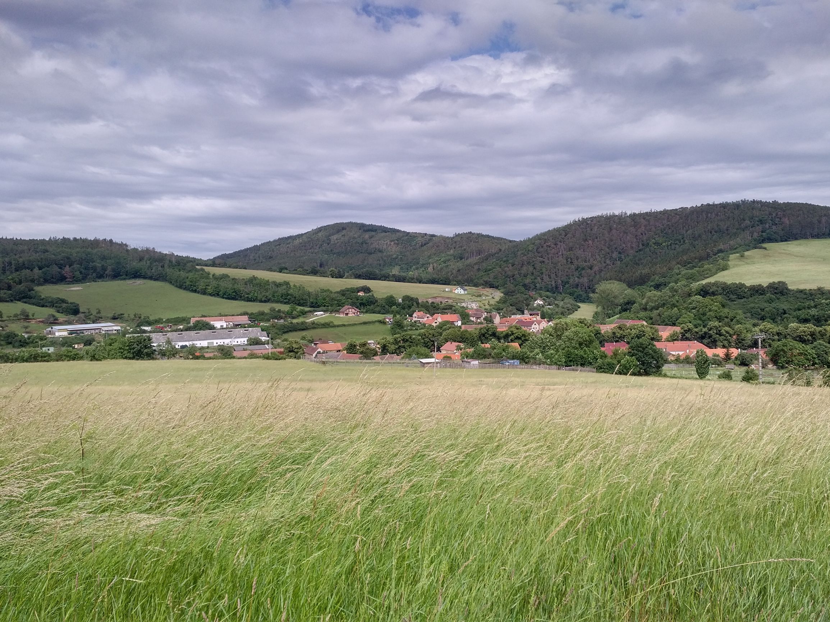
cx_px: 415
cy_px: 311
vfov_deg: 51.4
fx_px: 647
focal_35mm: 27
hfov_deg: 65.3
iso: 50
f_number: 2.2
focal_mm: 4.75
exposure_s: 1/3659
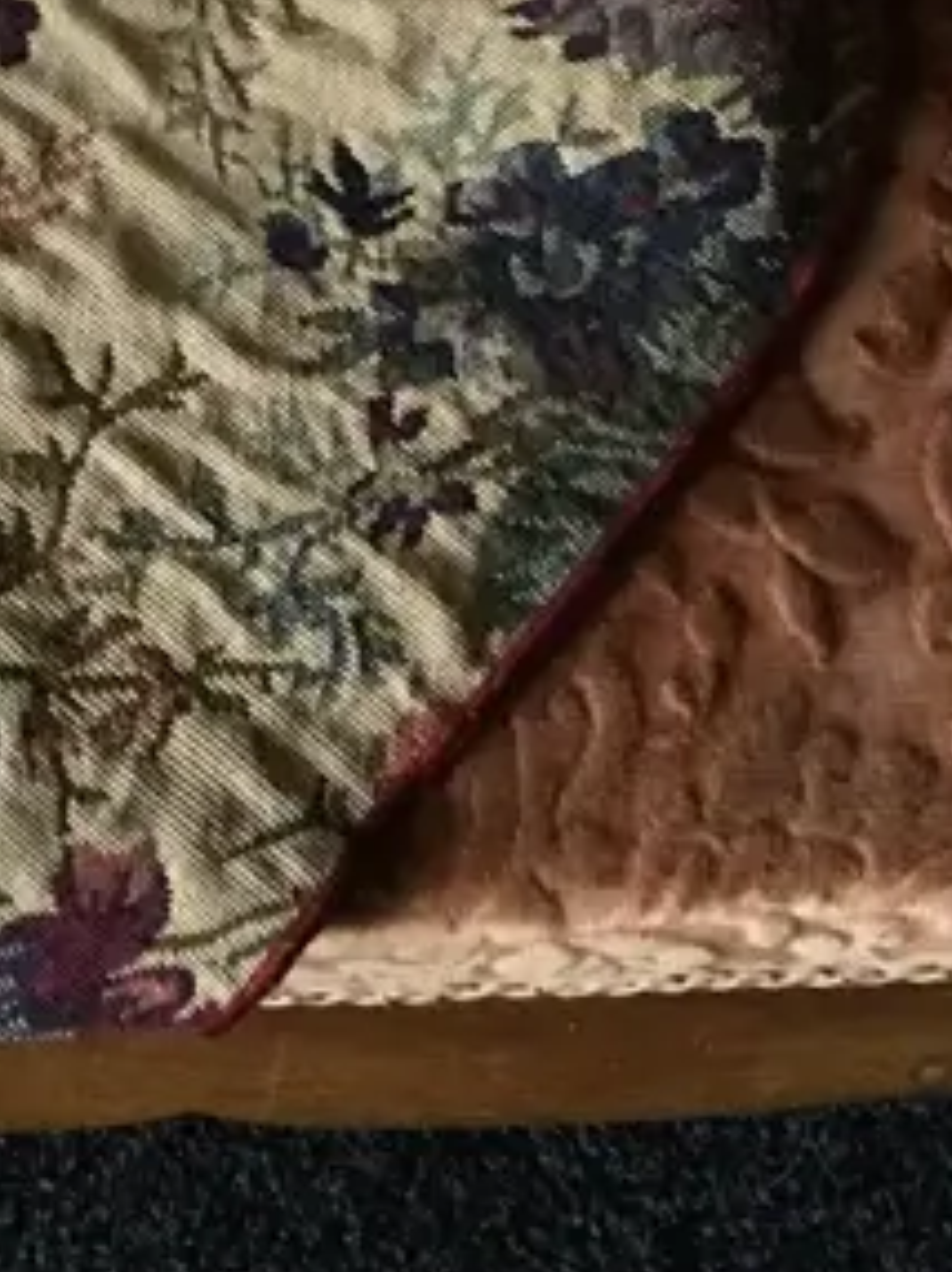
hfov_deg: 13.0
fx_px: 3819
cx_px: -694
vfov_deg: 16.7
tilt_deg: -50.6
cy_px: -801
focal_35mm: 104
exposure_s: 1/8
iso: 100
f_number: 2.2
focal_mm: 4.15
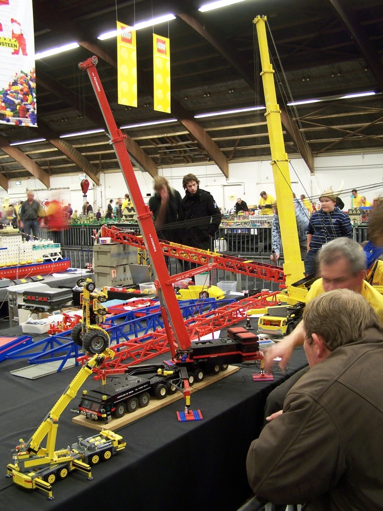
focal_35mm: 38
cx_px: 192
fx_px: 561
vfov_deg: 49.0
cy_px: 256
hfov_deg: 37.7
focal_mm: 6.3
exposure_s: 1/2
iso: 80
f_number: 2.8
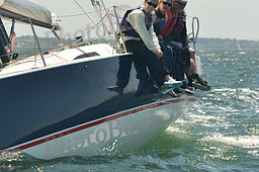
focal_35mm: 227
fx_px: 1631
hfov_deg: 9.0
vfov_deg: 6.0
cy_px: 93
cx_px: -8
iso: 400
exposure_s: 1/800
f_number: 4.5
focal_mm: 100
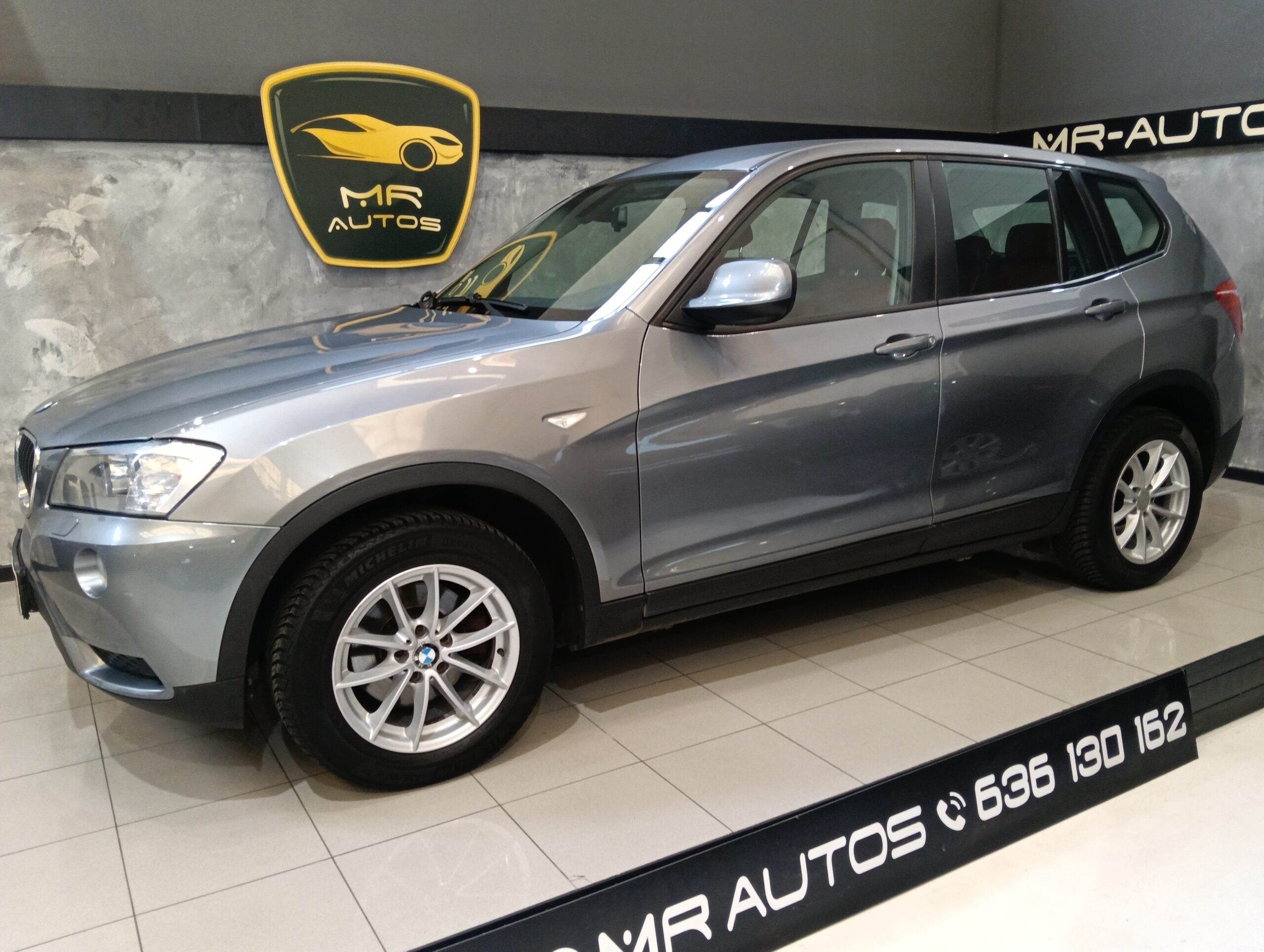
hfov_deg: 65.2
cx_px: 632
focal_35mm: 27
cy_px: 476
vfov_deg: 51.5
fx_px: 987
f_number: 16
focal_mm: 3.98
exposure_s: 1/33.3
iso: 320
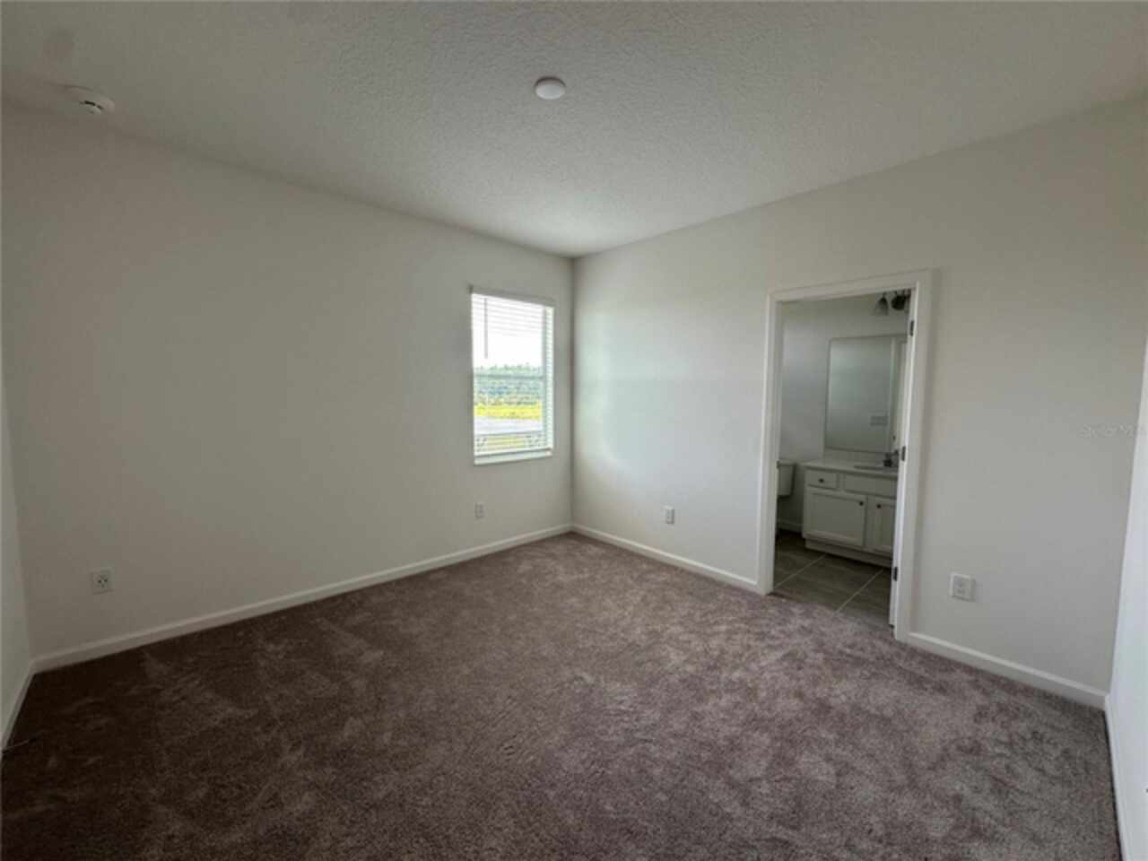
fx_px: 464
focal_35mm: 14
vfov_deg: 85.7
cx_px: 574
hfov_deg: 102.1
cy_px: 430
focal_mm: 2.22
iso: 64
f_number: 2.2
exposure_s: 1/120
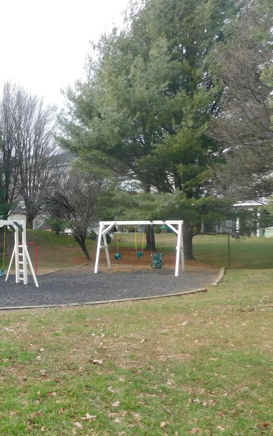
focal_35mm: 47
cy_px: 241
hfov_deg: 25.0
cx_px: -46
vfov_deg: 42.6
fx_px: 560
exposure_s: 1/400
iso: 125
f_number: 3.2
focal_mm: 5.3
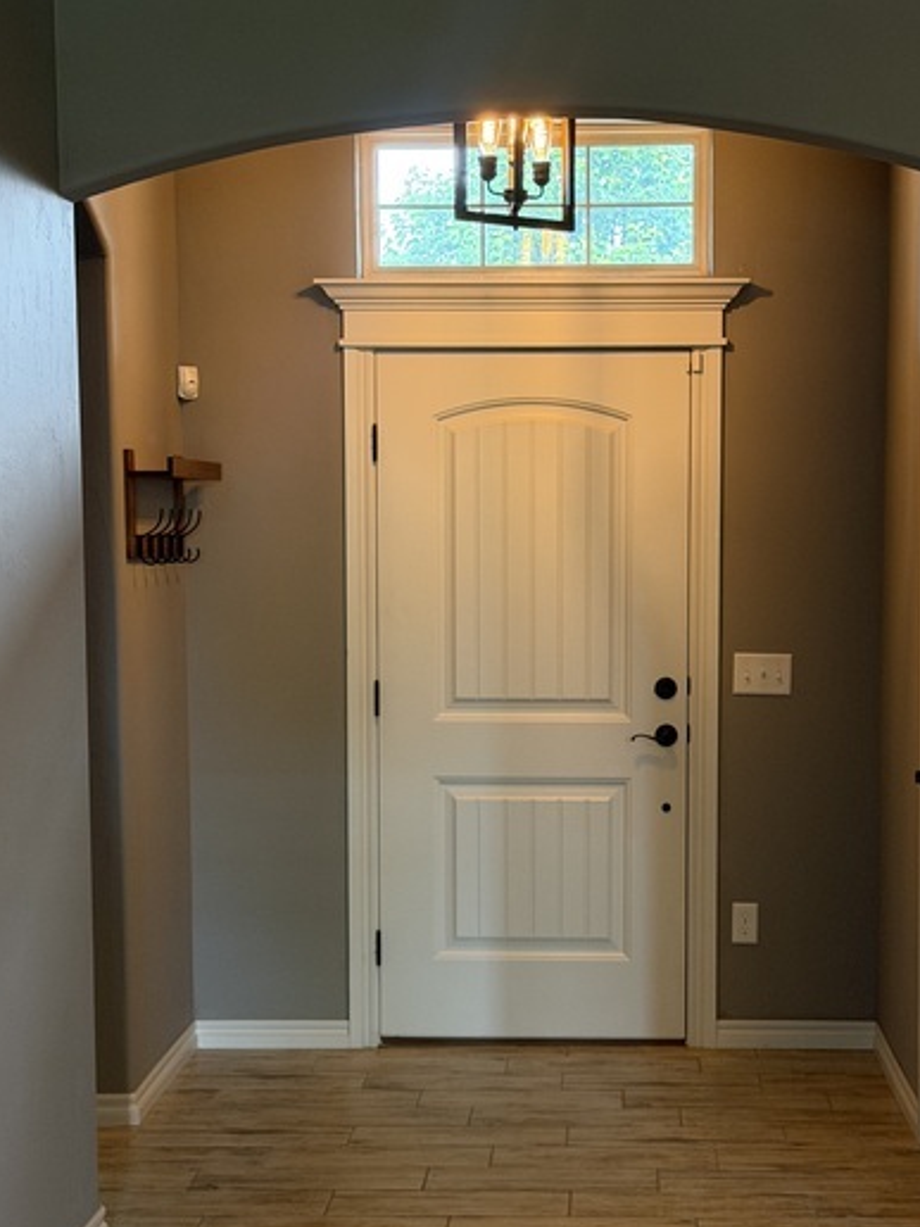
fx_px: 2197
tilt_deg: -5.9
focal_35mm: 62
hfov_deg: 23.6
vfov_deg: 31.1
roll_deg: +0.0
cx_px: 528
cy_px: 715
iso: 250
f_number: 1.78
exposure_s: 1/60
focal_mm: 6.76
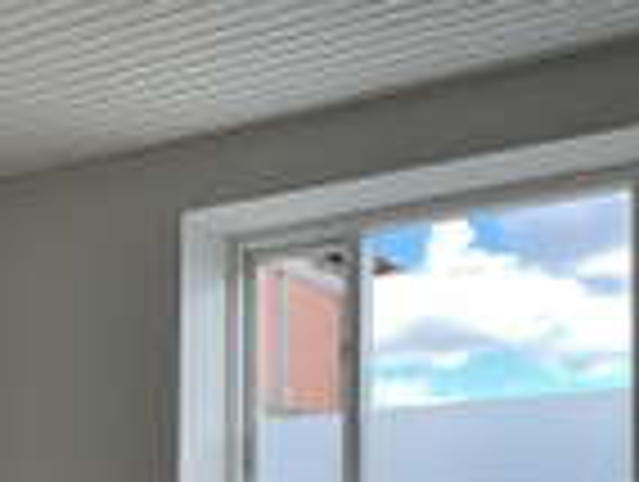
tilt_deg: +1.9
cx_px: 117
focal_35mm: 76
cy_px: 550
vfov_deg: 18.6
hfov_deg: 25.1
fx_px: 1405
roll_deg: +0.0
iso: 25
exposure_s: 1/162
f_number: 1.8
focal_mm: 3
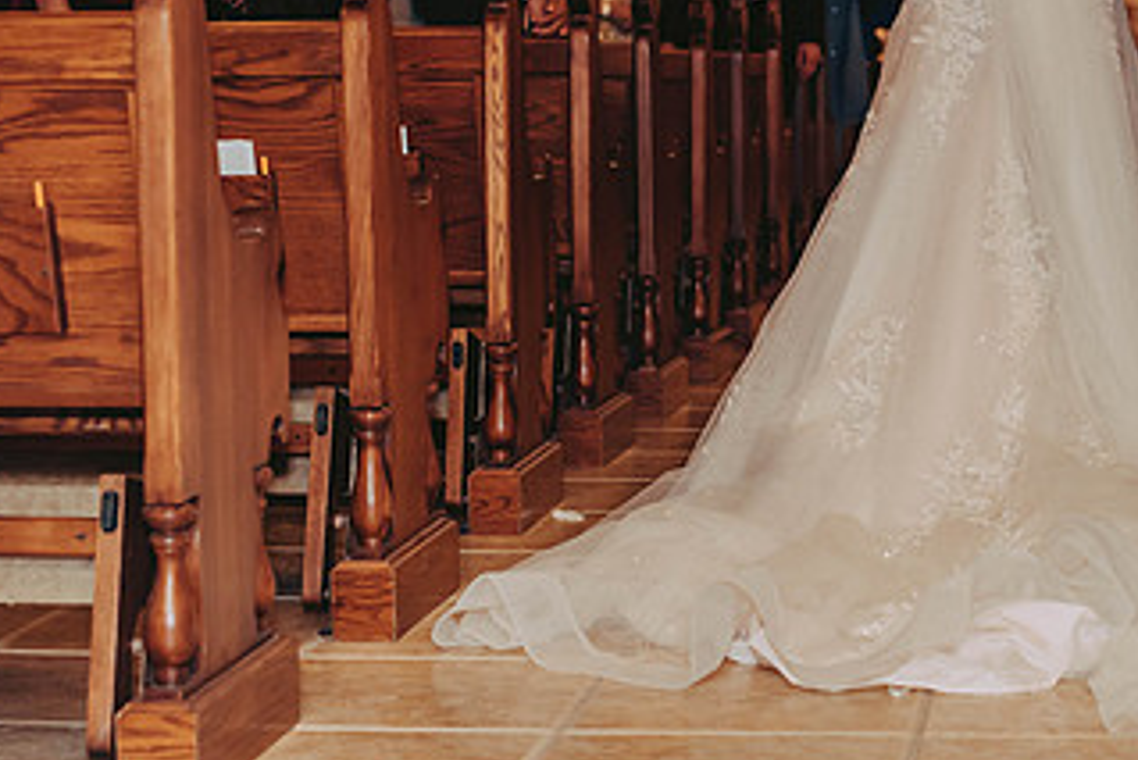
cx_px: 895
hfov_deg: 22.1
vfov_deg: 14.9
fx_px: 2878
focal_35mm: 91
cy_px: 105
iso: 800
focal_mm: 50
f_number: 2.8
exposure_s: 1/125
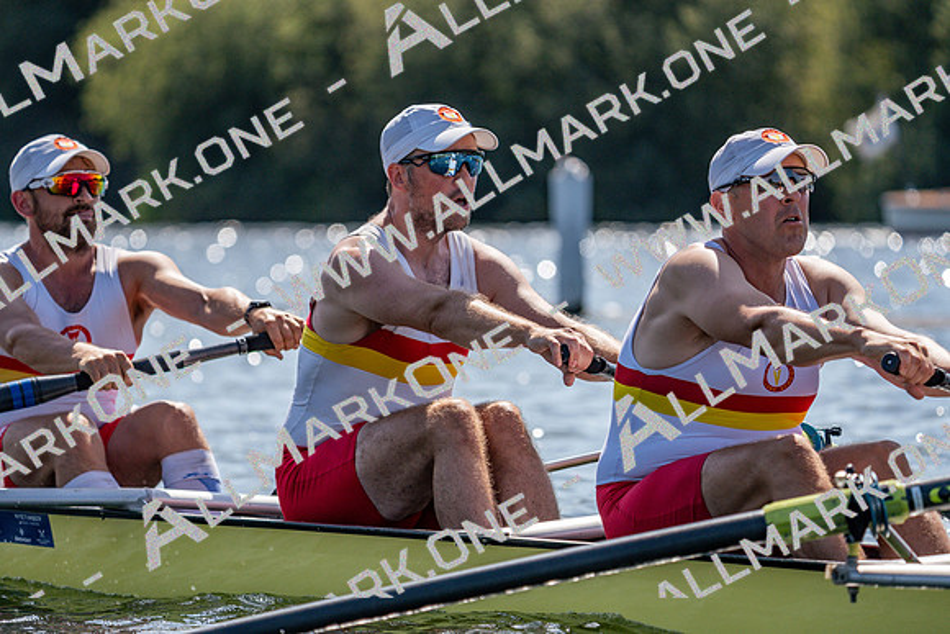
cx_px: 475
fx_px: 7496
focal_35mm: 284
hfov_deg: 7.3
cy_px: 317
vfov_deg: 4.8
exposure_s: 1/2000
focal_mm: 284
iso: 320
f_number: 5.6
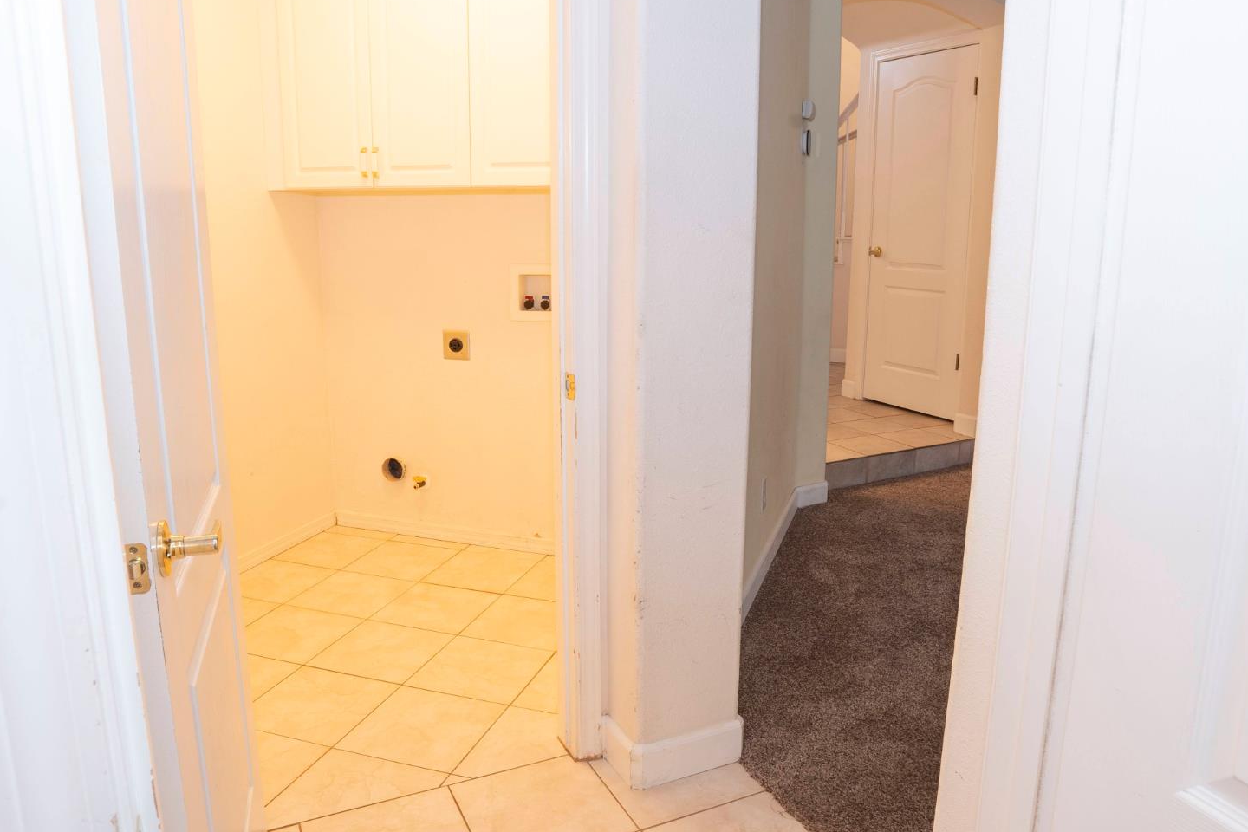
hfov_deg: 71.5
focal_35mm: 25
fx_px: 867
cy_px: 406
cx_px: 634
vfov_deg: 51.3
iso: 125
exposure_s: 1/1.67
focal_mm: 16
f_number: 11
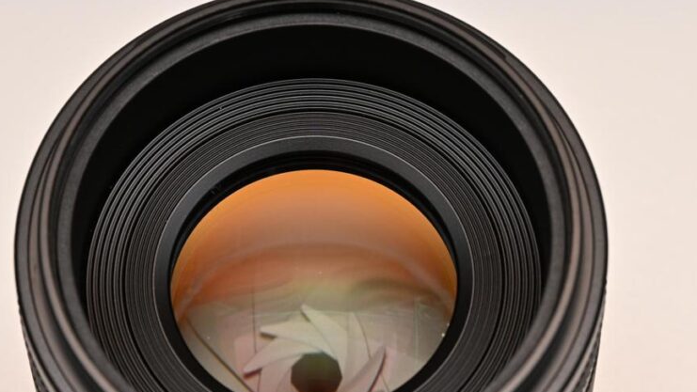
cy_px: 291
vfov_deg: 6.8
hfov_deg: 12.1
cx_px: 323
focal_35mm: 178
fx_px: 3290
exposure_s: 1/200
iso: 800
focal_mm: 82
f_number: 8
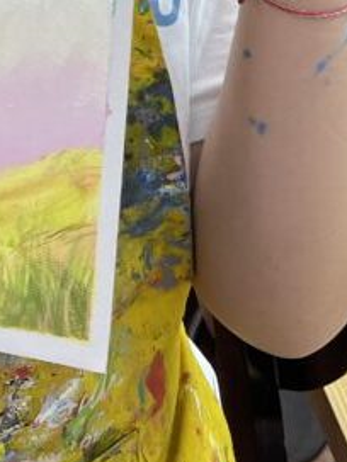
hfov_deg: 15.7
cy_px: -321
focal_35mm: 92
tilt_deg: -5.1
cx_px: -17
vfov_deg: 17.9
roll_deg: -1.7
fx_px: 1230
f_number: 1.6
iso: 100
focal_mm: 5.1
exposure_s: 1/121
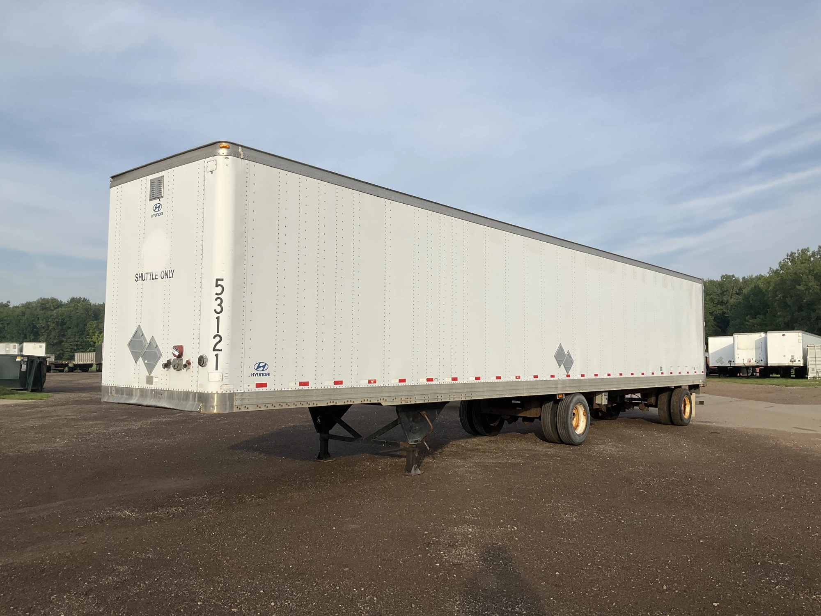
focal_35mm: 29
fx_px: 688
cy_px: 308
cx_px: 410
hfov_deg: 61.7
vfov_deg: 48.2
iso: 25
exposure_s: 1/1675
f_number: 1.8
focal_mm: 3
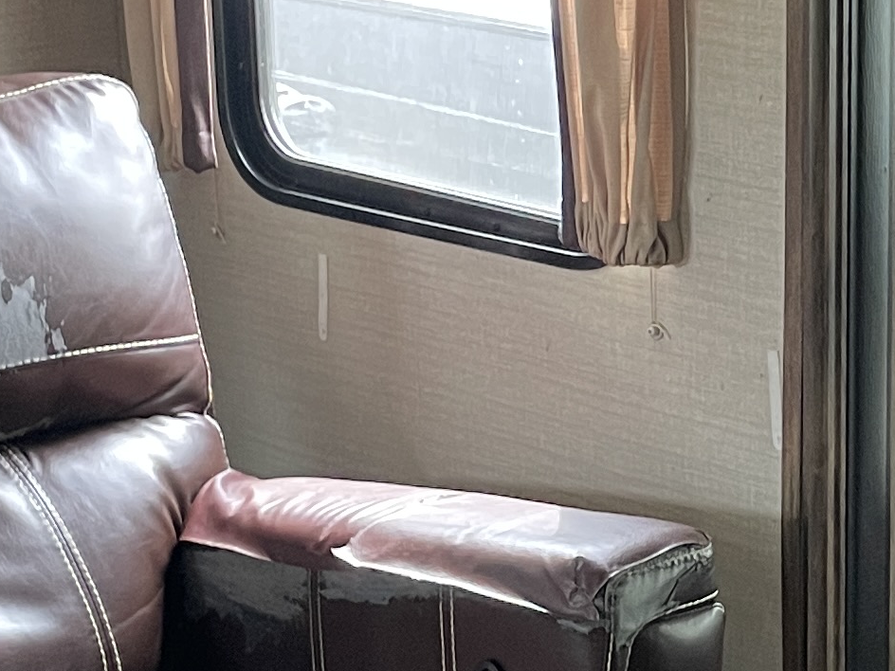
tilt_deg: -13.0
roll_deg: +0.0
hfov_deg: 17.5
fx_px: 2870
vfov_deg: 13.3
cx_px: 806
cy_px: 397
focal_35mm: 111
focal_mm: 4.2
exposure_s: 1/60
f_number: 1.6
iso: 320
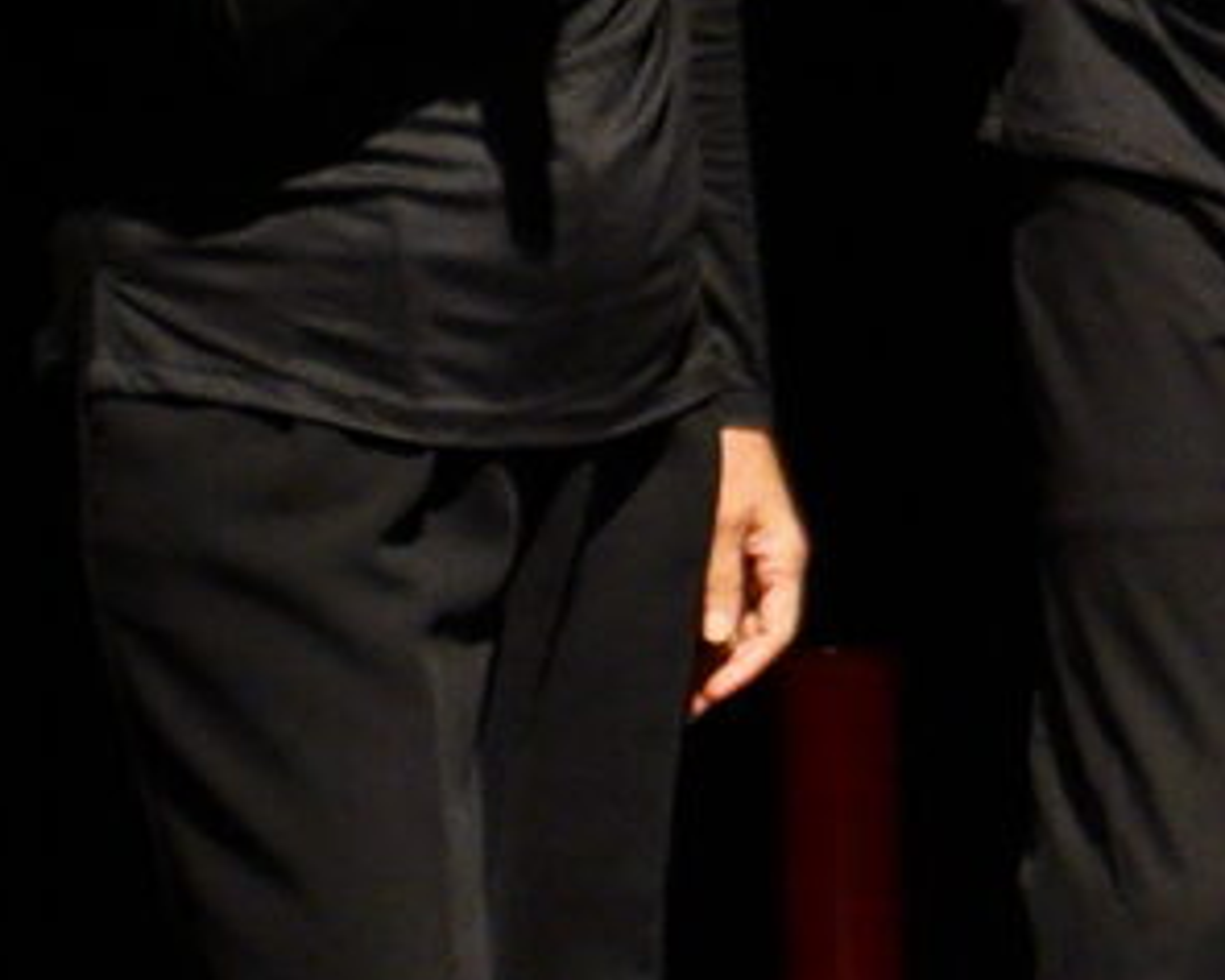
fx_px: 32967
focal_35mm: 909
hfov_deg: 2.1
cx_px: 2690
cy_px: 85
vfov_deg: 1.7
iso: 1000
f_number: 2.8
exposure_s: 1/125
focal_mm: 75
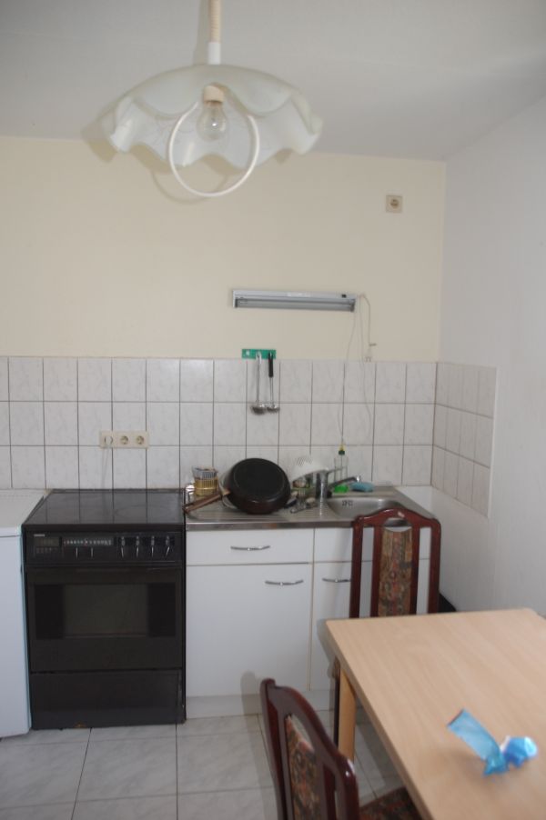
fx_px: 615
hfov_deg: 47.9
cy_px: 410
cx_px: 273
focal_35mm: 27
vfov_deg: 67.4
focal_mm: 18
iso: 400
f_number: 3.5
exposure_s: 1/60
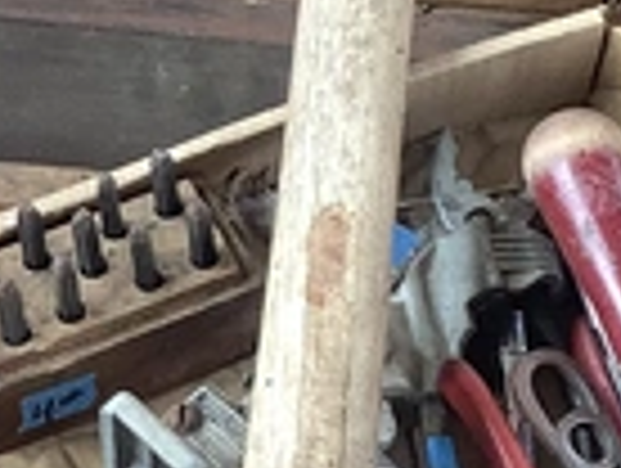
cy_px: 308
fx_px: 3019
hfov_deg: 11.6
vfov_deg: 8.9
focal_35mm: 168
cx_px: 0
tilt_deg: -59.6
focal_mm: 3.3
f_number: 2.4
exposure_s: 1/120
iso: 40
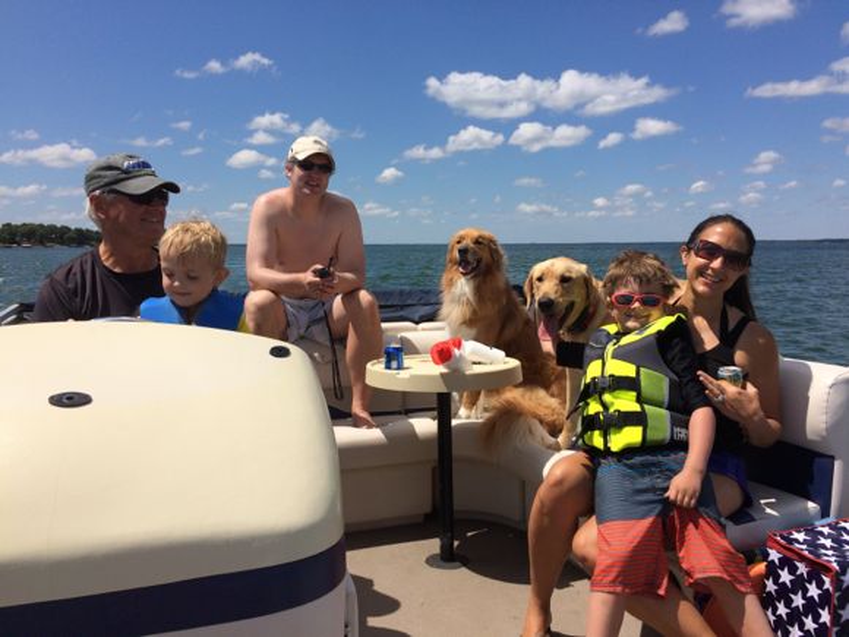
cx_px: 424
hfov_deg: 61.7
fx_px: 711
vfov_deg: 48.2
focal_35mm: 29
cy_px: 318
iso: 32
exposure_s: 1/4115
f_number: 2.2
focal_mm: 4.15
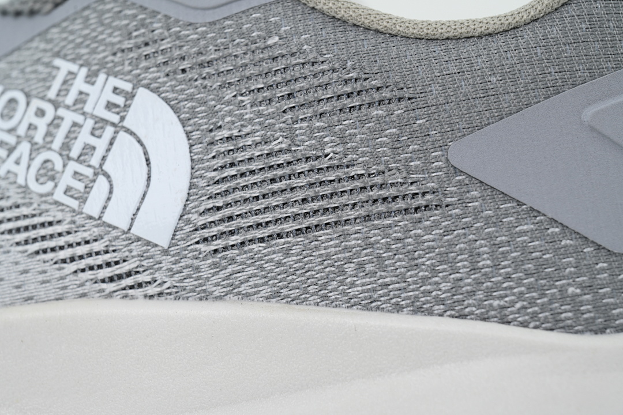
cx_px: 312
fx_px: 1782
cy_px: 208
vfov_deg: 13.3
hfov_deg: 19.8
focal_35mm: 103
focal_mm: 103
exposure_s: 1/100
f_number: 11
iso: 400
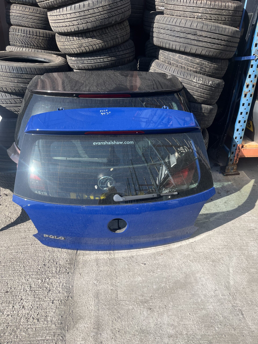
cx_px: 129
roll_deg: -1.6
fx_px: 258
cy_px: 172
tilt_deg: -29.7
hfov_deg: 53.1
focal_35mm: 26
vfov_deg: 67.3
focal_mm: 5.1
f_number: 1.6
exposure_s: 1/2410
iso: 50
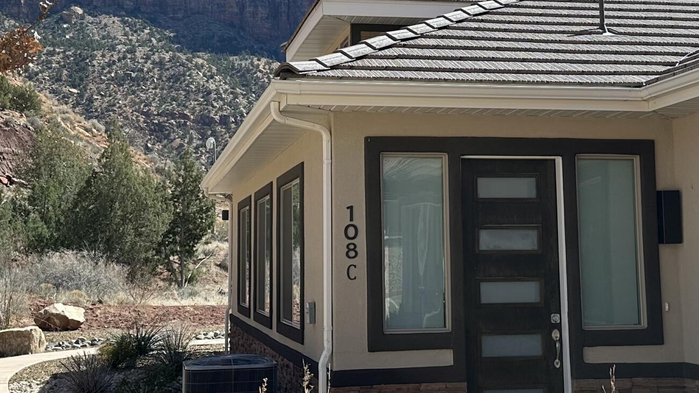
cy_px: 139
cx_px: 376
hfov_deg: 34.9
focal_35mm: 60
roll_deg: +1.3
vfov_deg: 20.0
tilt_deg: +6.6
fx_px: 1112
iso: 80
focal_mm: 6.86
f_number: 1.78
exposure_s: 1/2882
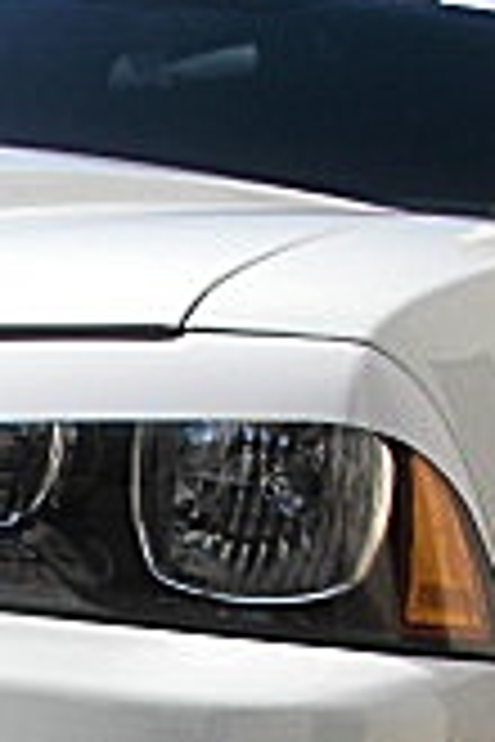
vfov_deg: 13.9
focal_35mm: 145
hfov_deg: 9.2
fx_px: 2990
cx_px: -216
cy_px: 809
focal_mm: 6.3
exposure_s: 1/160
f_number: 7.9
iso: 50
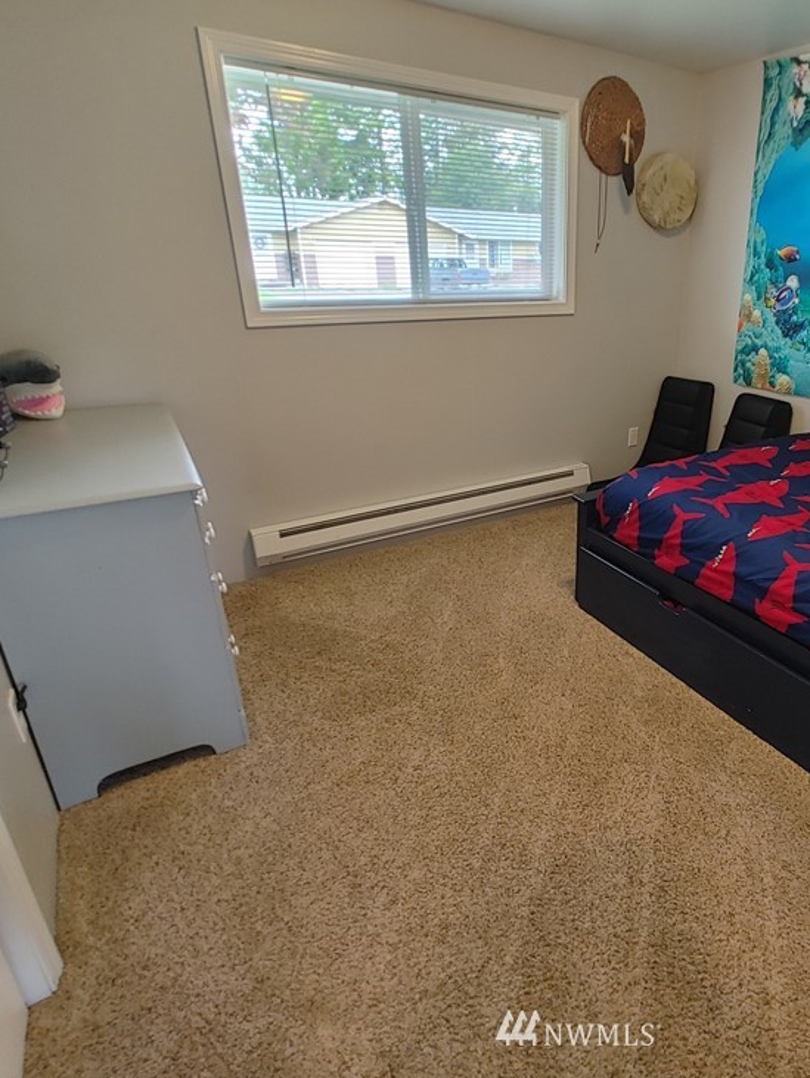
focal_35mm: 21
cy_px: 518
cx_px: 578
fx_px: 655
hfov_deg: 60.9
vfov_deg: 78.9
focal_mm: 1.78
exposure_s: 1/24
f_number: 1.9
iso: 300
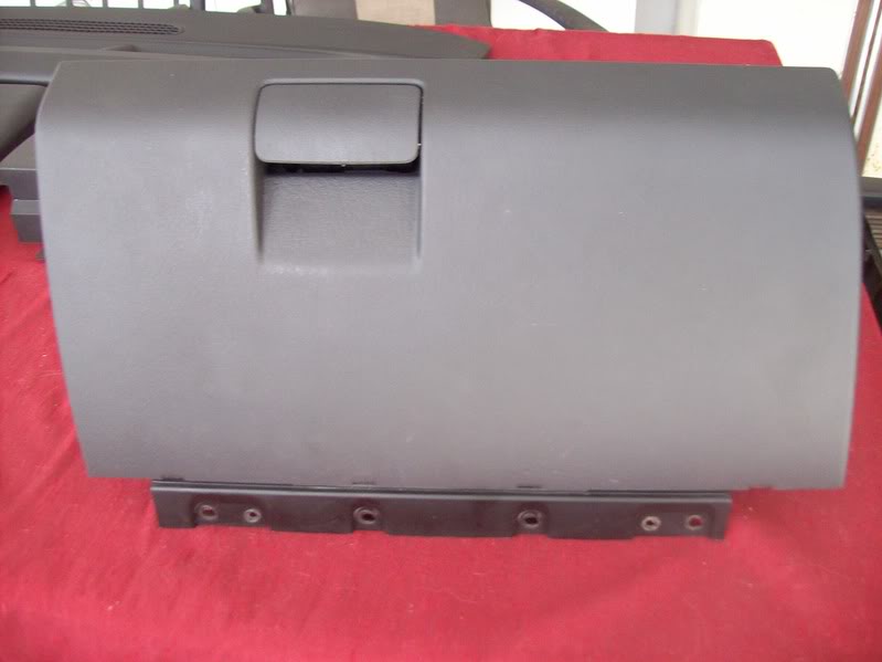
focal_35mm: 36
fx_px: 917
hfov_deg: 51.4
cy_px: 331
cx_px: 441
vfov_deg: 39.6
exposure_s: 1/32
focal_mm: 6
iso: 99
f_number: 2.7
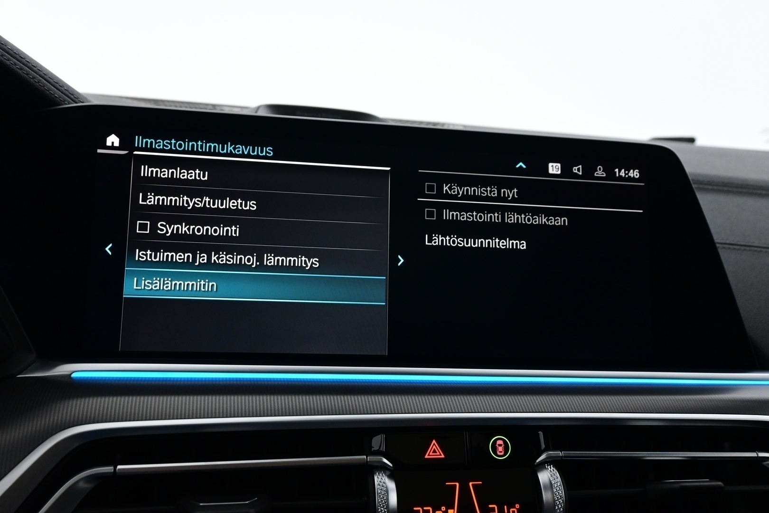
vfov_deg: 42.6
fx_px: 657
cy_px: 256
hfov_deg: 60.7
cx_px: 384
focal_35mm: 31
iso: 2500
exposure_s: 1/30
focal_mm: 20.5
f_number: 5.6
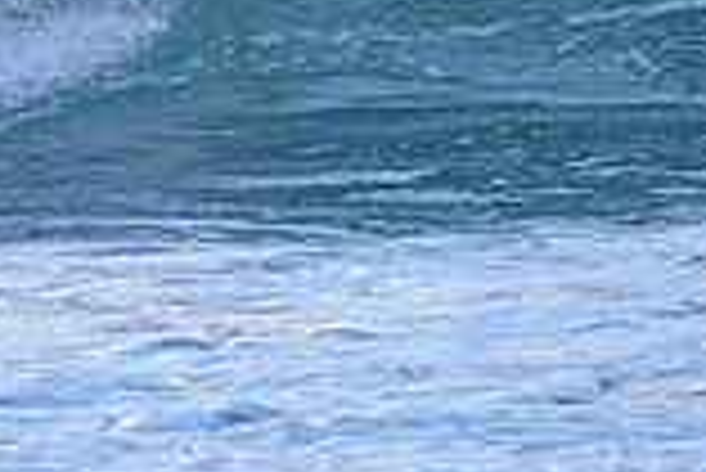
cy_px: -137
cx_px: 63
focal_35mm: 1851
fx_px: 36333
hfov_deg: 1.1
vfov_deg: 0.7
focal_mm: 500
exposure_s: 1/500
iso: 3600
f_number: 5.6
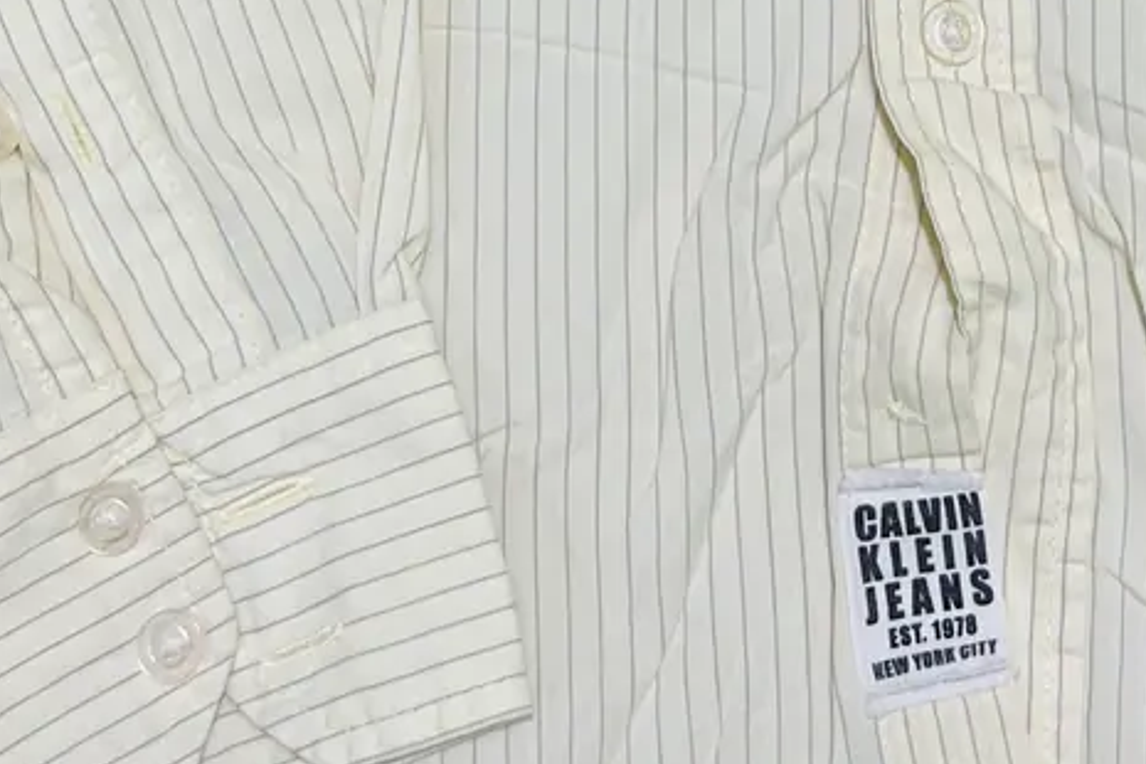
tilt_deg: -74.5
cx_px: 917
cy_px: -685
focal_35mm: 93
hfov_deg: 21.6
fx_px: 2960
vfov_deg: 13.1
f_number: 1.6
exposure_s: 1/100
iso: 125
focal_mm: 5.1
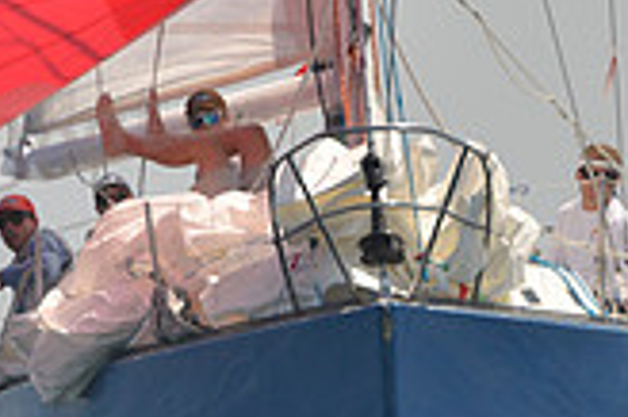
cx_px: 471
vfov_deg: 1.0
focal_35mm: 1416
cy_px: 308
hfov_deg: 1.5
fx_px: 24676
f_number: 5.6
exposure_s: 1/2500
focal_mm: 400
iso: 280
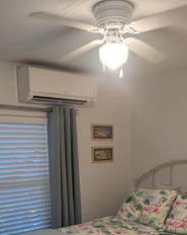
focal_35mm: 43
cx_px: 98
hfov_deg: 34.8
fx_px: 298
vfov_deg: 40.1
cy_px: 206
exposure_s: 1/120
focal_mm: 2.35
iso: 321
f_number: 2.2
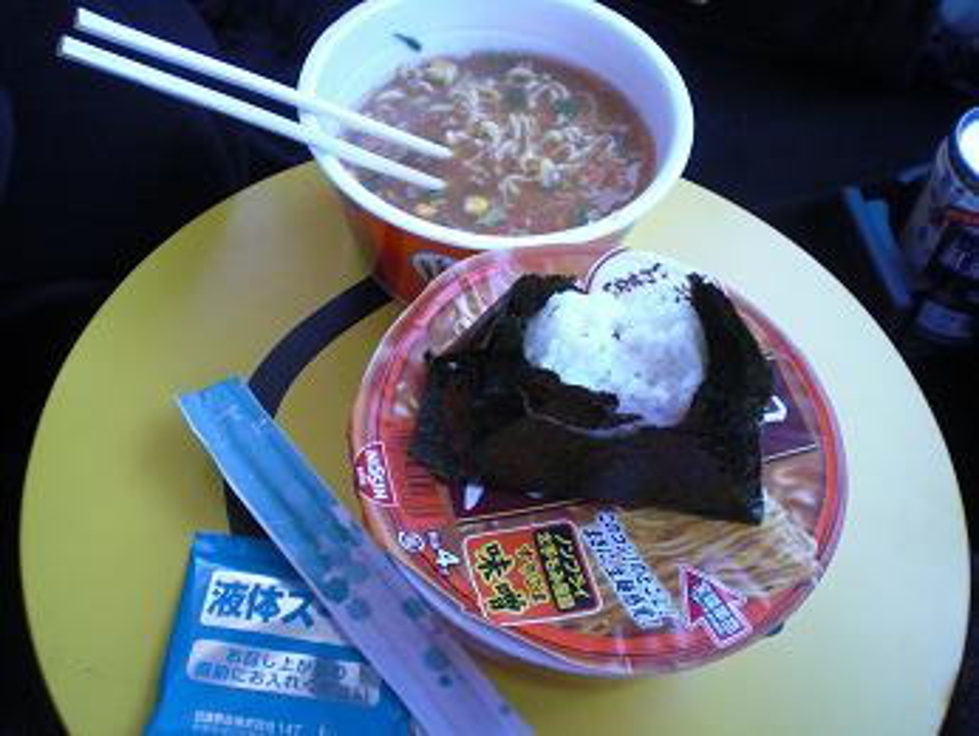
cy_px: 368
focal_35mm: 38
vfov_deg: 37.8
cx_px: 490
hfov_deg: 48.9
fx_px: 1075
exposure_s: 1/50
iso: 200
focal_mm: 6.3
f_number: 3.1
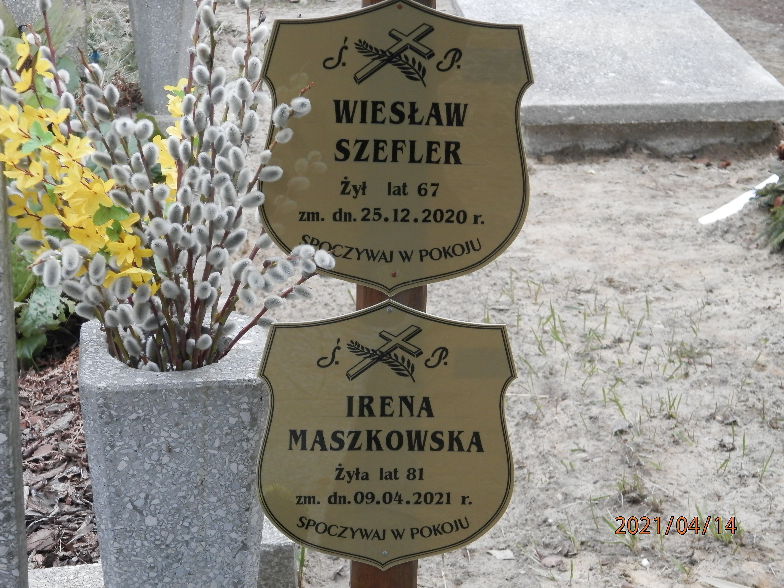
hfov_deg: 23.8
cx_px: 392
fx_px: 1857
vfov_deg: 18.0
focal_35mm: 82
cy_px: 294
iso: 200
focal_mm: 14.6
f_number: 4.2
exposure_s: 1/30
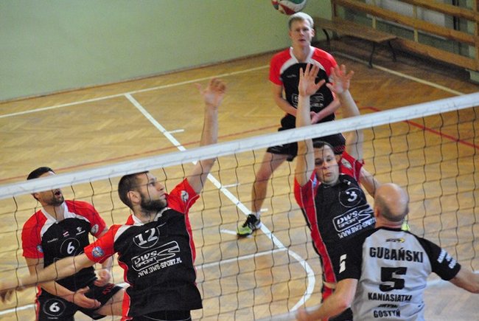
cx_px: 240
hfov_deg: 11.4
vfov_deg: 7.6
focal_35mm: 180
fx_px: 2398
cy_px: 160
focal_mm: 120
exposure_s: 1/125
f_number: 5
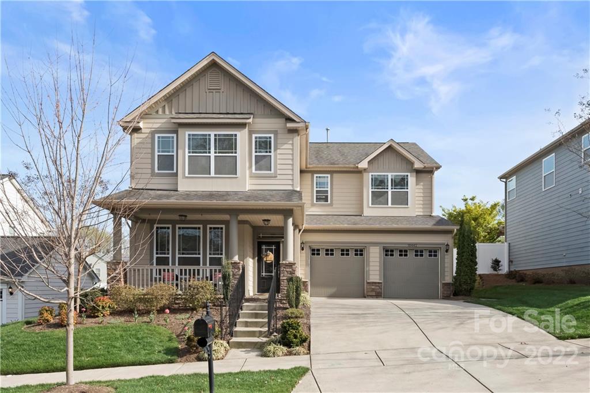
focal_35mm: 27
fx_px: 442
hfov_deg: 67.4
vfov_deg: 47.9
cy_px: 196
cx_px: 295
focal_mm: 18.2
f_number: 8
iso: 250
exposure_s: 1/320
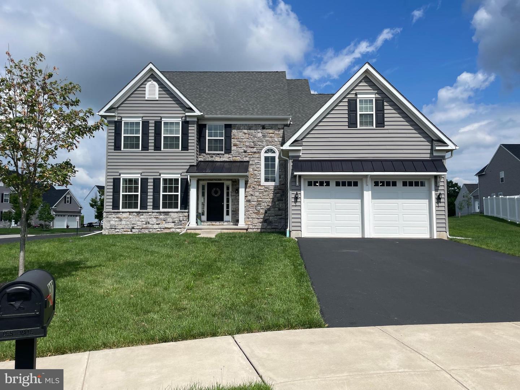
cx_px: 260
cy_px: 195
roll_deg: +1.2
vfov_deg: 53.1
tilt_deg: +5.9
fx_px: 391
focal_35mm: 26
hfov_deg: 67.3
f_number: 1.6
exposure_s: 1/5556
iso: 32
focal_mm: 4.2
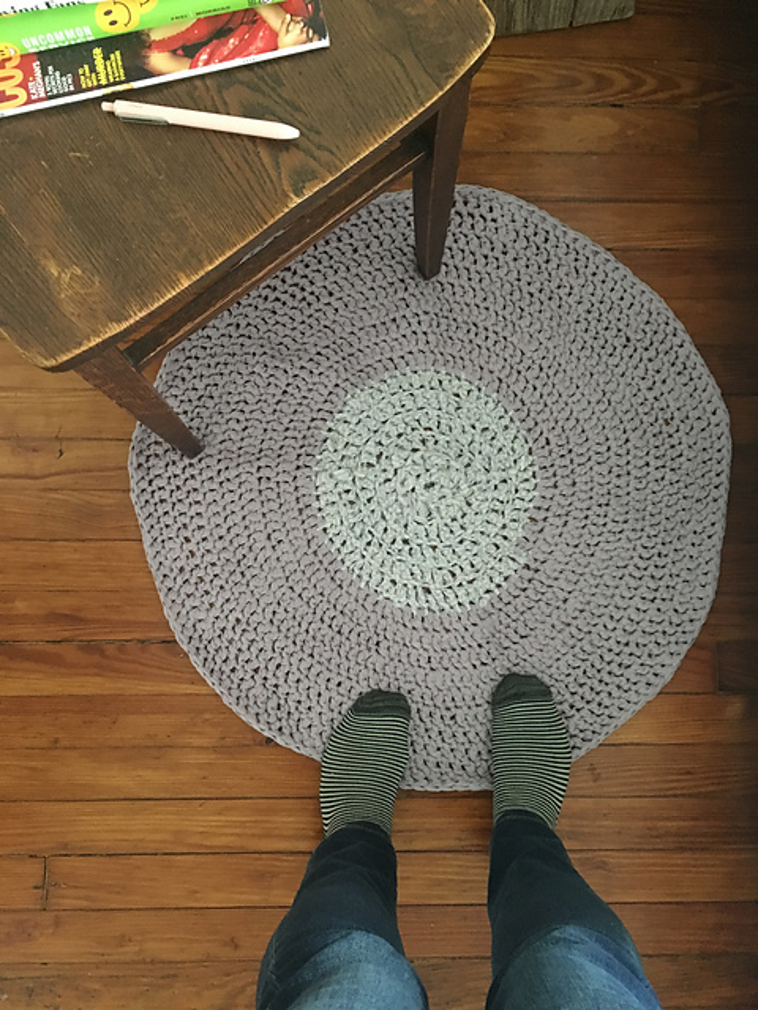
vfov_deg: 61.7
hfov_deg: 48.2
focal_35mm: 29
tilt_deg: -84.8
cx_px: 379
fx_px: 847
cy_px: 505
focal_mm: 4.15
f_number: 2.2
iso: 500
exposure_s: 1/17
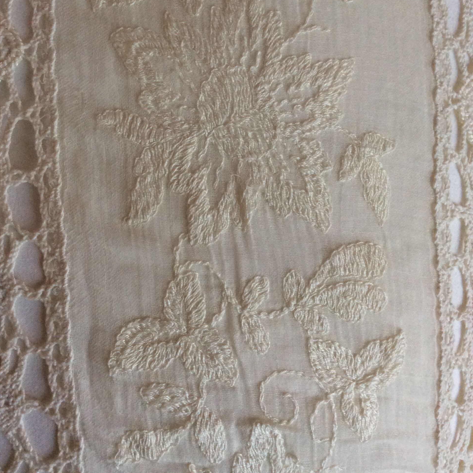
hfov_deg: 43.9
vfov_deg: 43.6
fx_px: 587
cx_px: 236
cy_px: 189
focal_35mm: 38
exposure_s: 1/25
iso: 100
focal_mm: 3.3
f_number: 2.4
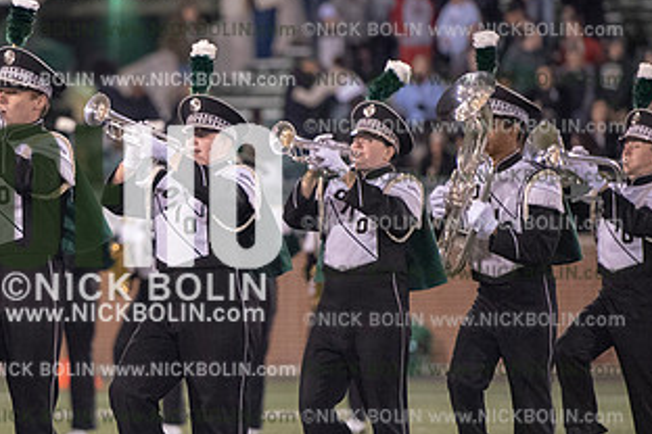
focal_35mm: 372
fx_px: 6737
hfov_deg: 5.5
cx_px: 134
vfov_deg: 3.7
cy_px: 224
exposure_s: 1/1250
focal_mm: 200
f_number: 3.2
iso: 5000
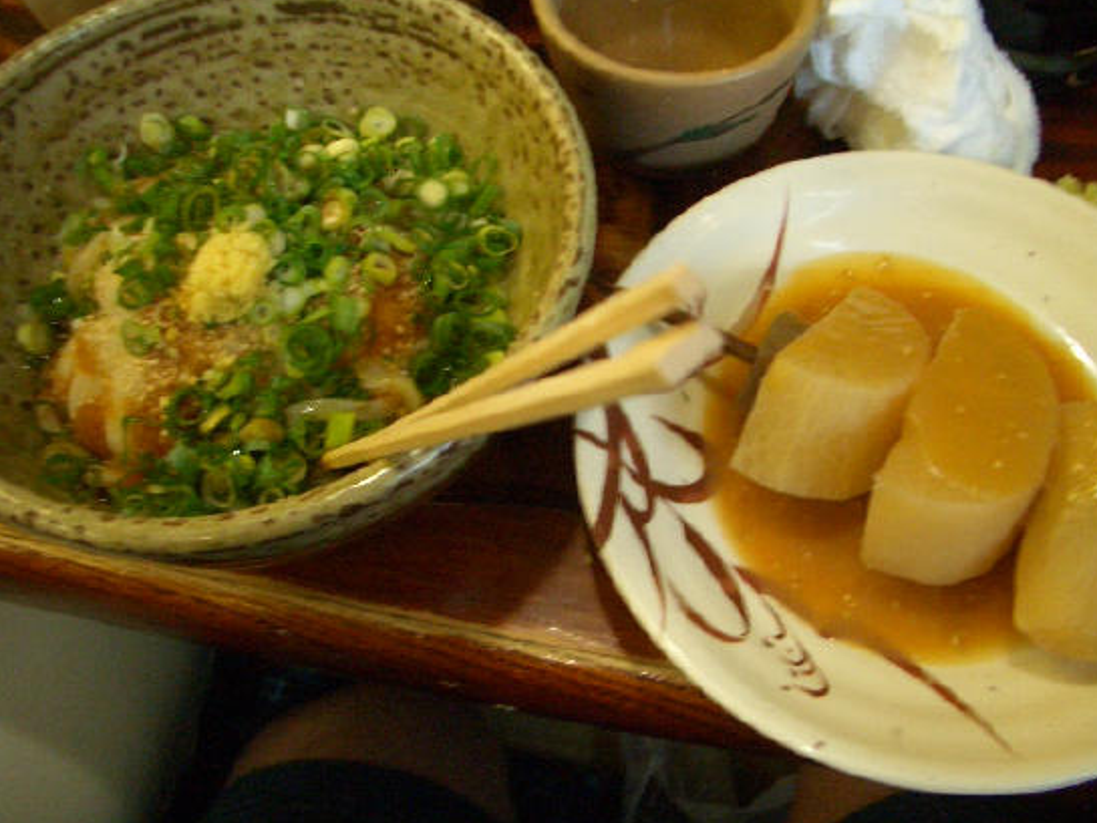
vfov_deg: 38.7
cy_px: 394
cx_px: 578
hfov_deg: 50.1
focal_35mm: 37
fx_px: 1173
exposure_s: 1/10
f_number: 2.6
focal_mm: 5.8
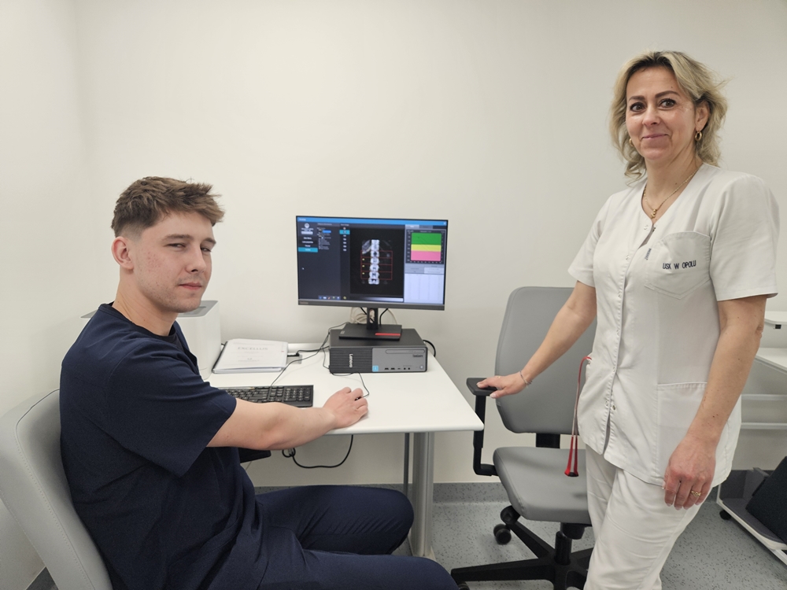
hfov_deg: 73.9
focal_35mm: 23
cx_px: 394
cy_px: 295
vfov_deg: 58.9
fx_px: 523
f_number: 1.8
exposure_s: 1/100
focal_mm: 5.4
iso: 80
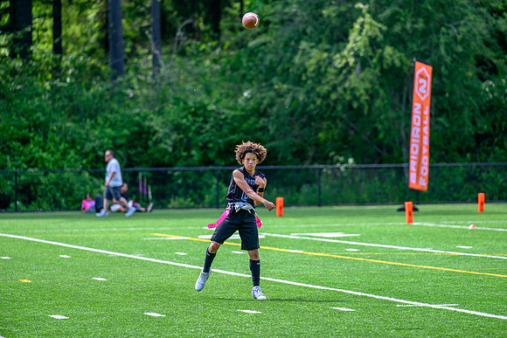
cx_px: 254
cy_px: 169
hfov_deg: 10.3
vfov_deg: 6.9
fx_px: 2817
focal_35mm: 200
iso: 360
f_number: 3.5
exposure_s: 1/2000
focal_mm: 200
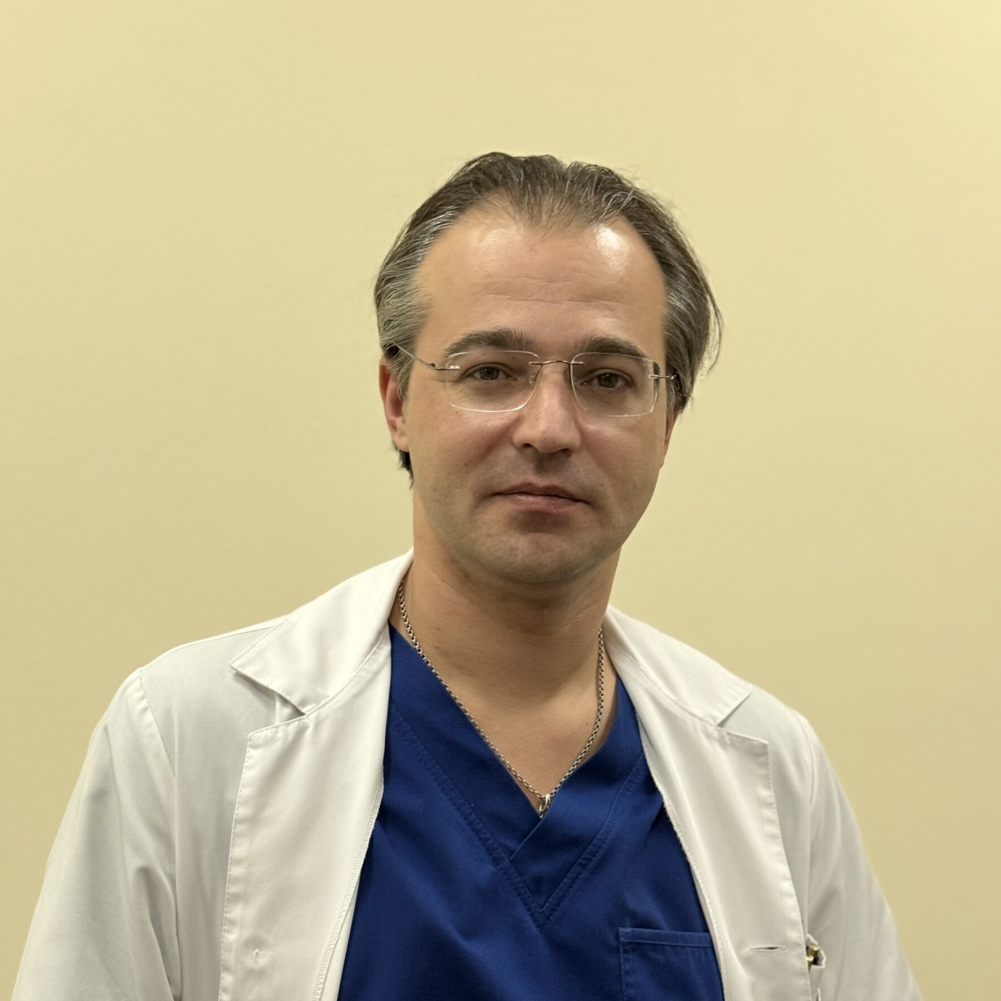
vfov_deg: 28.0
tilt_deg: -6.5
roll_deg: +0.9
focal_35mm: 61
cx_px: 487
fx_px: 1996
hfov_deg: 28.2
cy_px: 673
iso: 200
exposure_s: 1/33
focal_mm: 6.76
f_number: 1.78
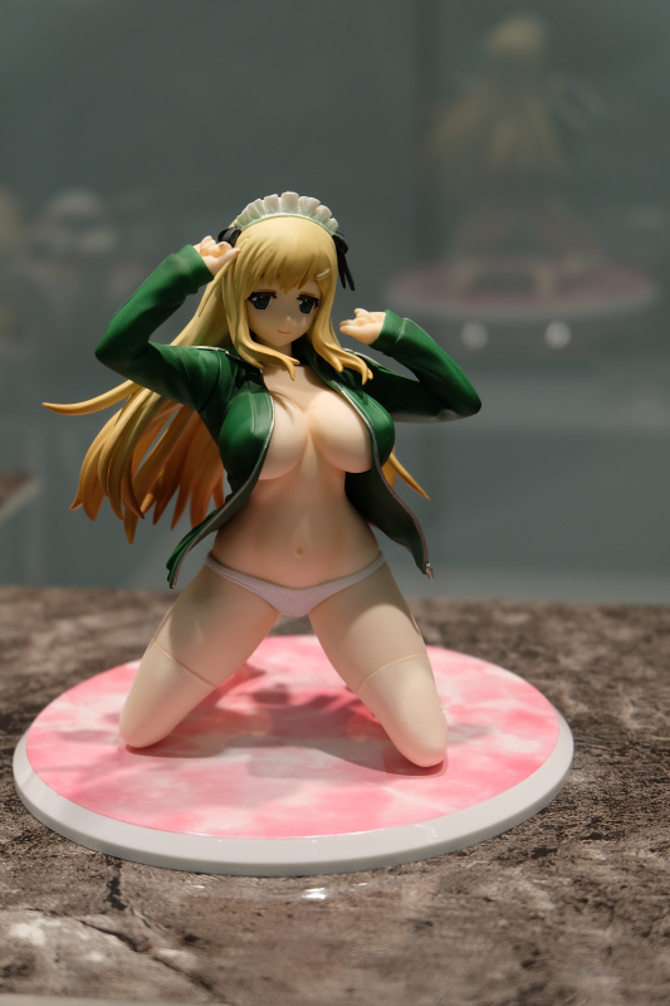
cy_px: 503
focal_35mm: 75
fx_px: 2094
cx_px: 335
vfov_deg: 27.0
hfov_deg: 18.2
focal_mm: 50
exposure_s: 1/125
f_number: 5.6
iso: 400
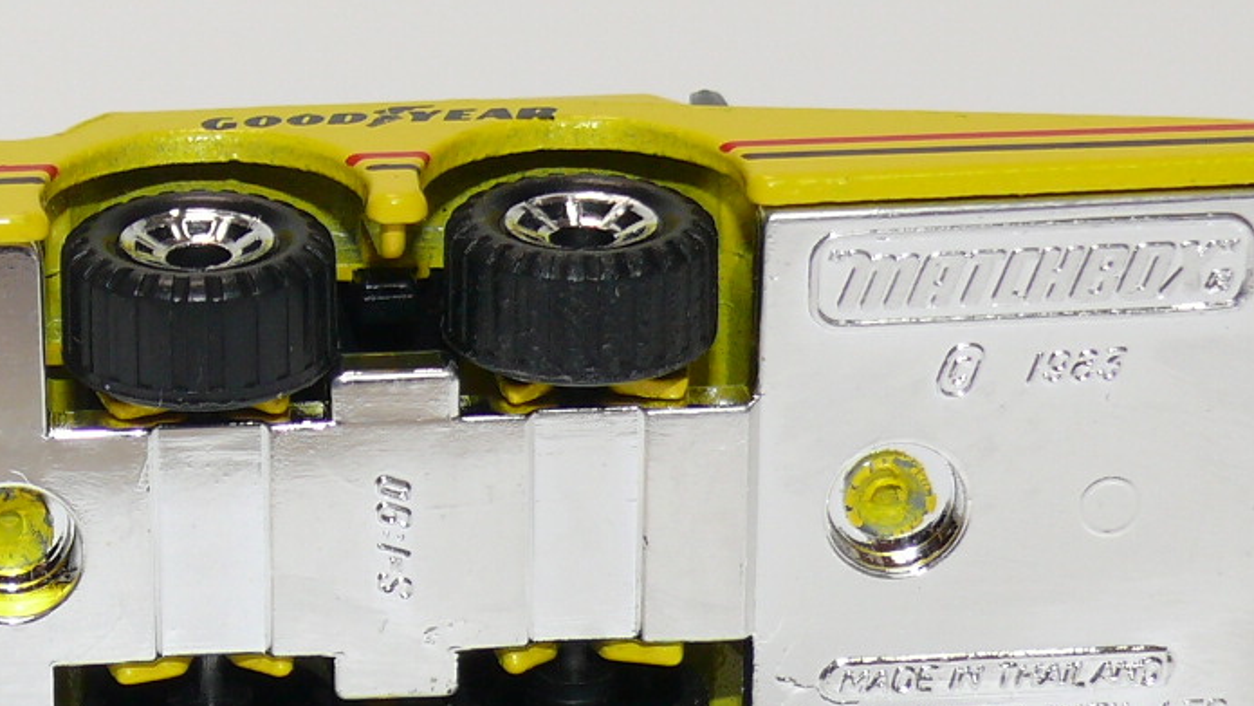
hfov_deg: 13.4
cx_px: -13
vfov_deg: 7.7
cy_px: 413
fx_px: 5254
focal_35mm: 158
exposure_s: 1/30
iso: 100
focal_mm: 10.3
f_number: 4
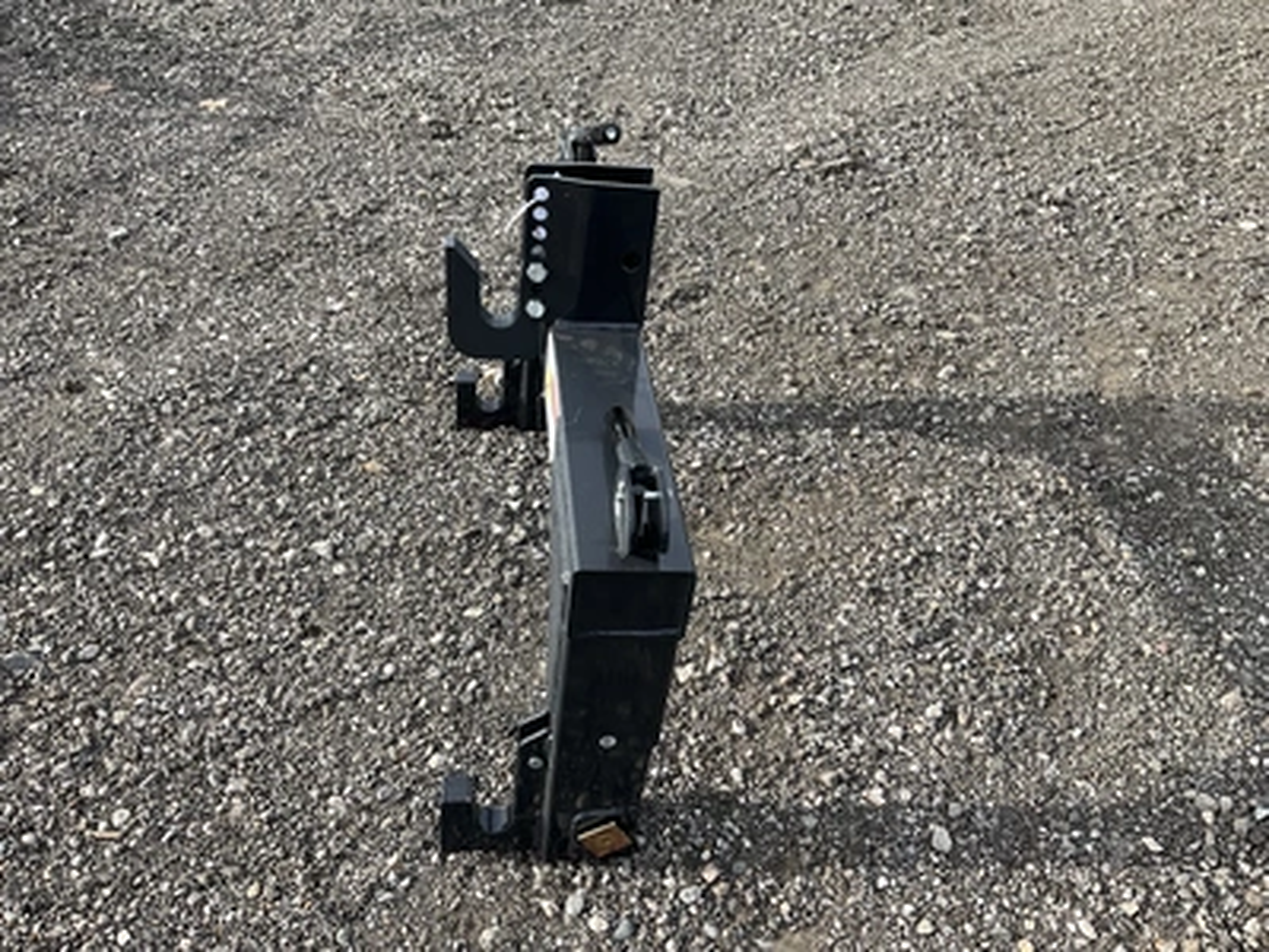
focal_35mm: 29
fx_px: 1063
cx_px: 634
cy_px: 476
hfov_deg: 61.7
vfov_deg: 48.2
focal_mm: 3
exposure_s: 1/422
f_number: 1.8
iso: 25
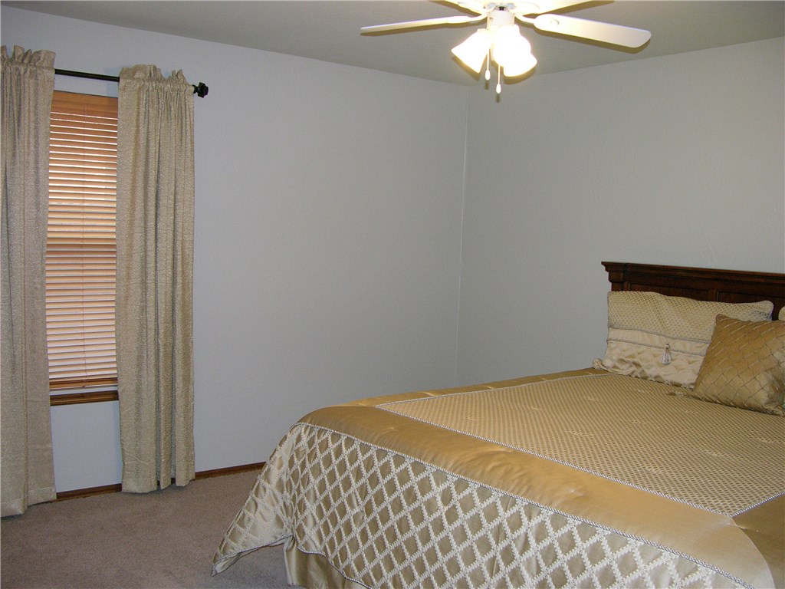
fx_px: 794
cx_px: 392
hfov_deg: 52.6
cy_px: 294
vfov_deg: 40.7
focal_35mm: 35
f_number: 2.8
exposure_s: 1/60.1
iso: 200
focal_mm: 8.9
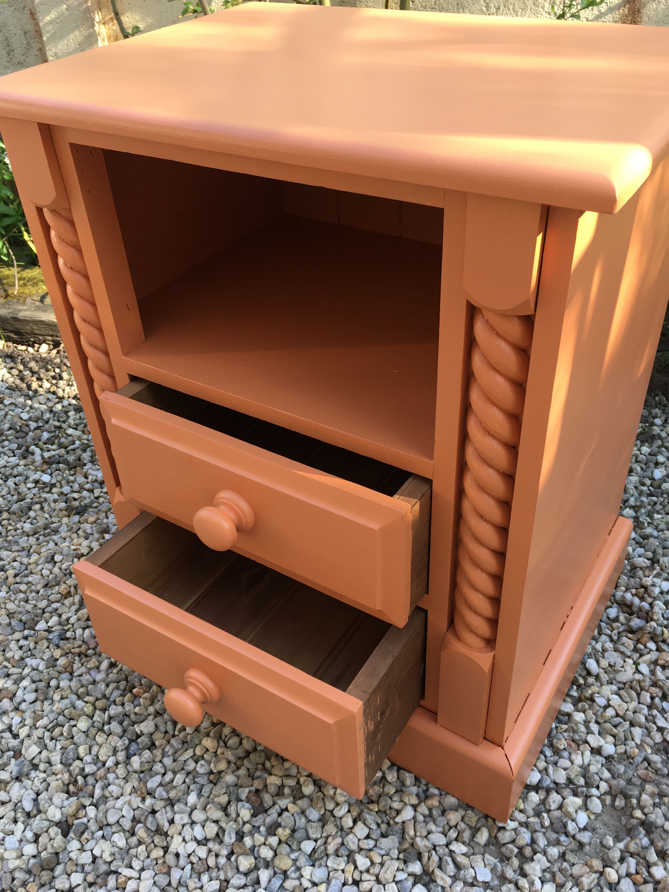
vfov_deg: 60.0
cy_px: 444
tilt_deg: -36.8
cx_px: 331
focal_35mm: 30
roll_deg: +4.3
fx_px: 773
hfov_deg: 46.8
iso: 25
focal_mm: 4.15
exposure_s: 1/100
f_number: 2.2
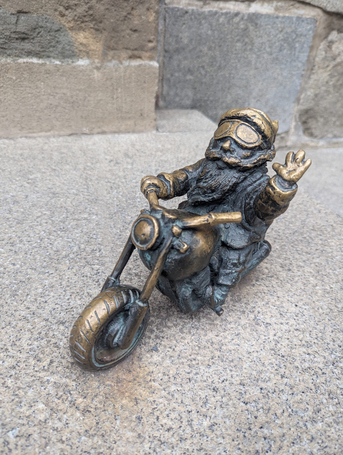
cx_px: 172
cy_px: 228
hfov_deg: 56.9
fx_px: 316
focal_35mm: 24
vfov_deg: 71.5
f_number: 1.85
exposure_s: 1/98.1
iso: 84
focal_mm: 6.81
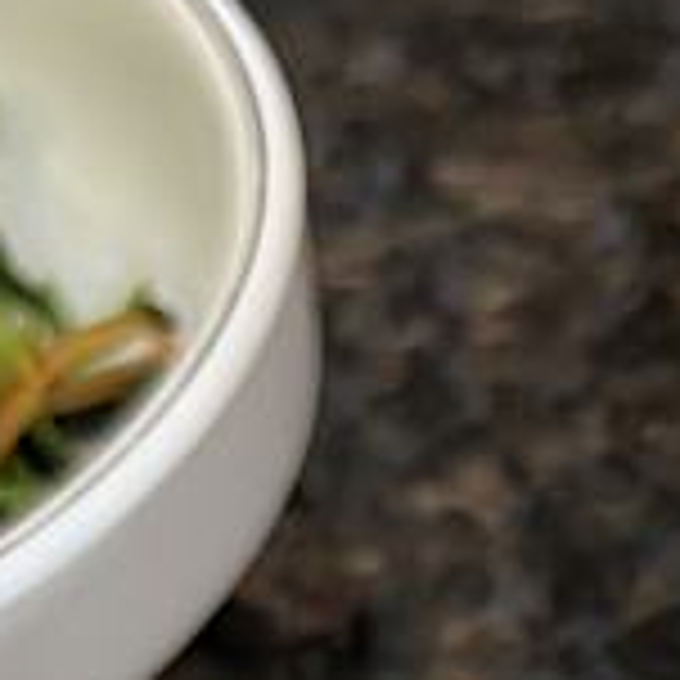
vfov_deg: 8.4
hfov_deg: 8.3
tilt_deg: -50.2
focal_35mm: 195
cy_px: 1464
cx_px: 1531
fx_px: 4334
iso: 100
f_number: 1.6
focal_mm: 5.96
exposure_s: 1/50
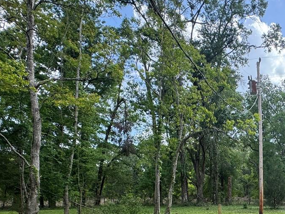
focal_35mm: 33
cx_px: 277
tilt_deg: +5.6
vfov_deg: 40.2
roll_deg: -1.1
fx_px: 272
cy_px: 187
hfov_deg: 47.3
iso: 40
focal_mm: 2.22
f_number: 2.2
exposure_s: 1/381
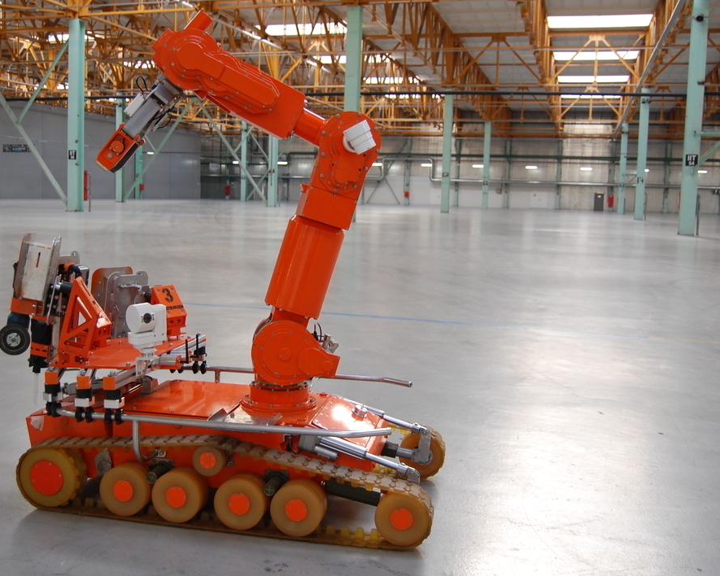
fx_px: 843
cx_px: 309
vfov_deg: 37.7
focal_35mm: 40
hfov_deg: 46.1
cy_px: 285
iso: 400
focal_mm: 23
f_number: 3.8
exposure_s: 1/30
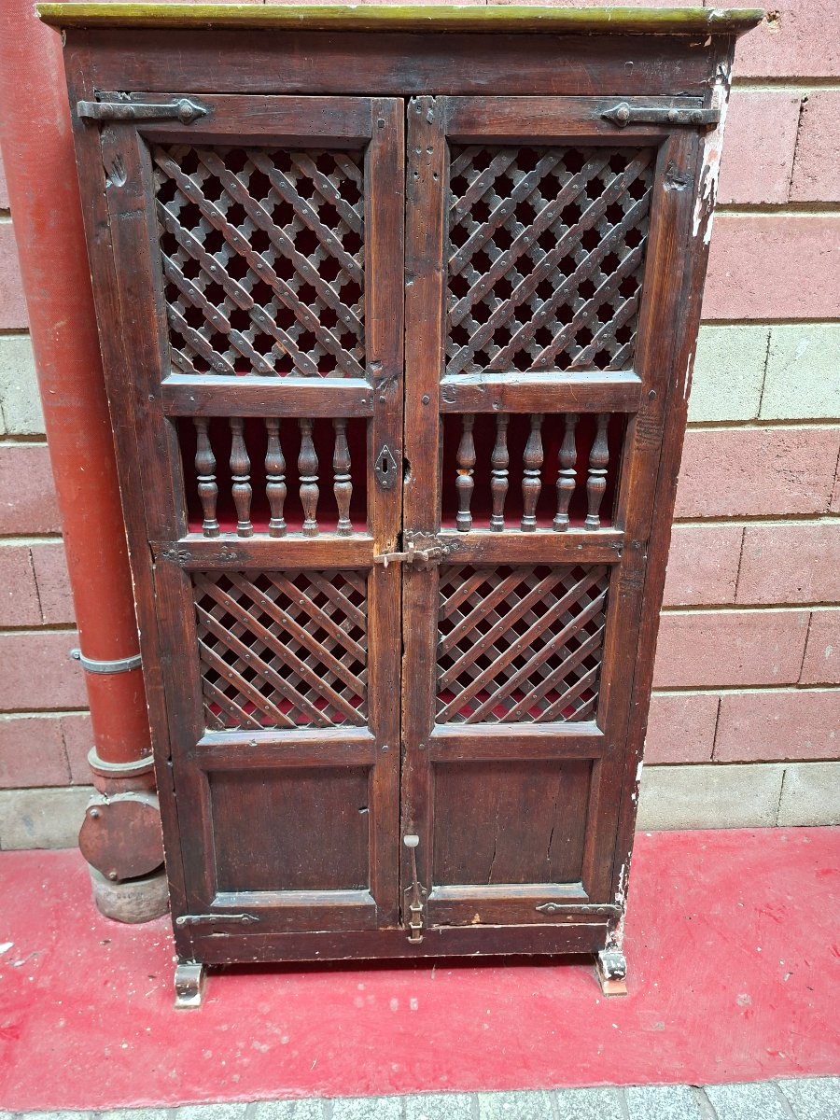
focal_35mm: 23
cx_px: 420
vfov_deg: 73.9
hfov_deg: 58.9
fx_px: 744
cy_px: 560
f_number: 1.8
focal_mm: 5.54
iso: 320
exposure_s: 1/50
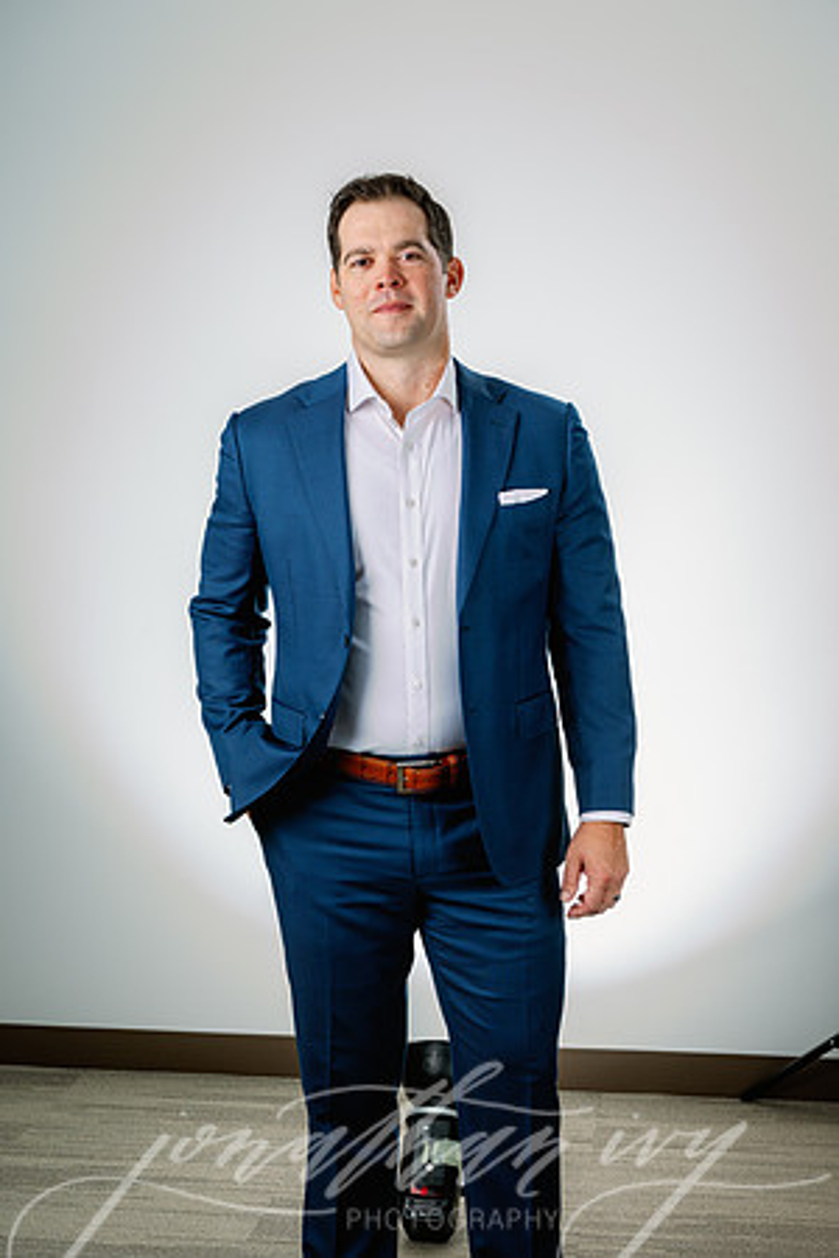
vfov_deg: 36.9
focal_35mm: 54
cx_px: 420
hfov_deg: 25.1
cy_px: 629
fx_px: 1888
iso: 125
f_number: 8
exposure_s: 1/160
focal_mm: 54
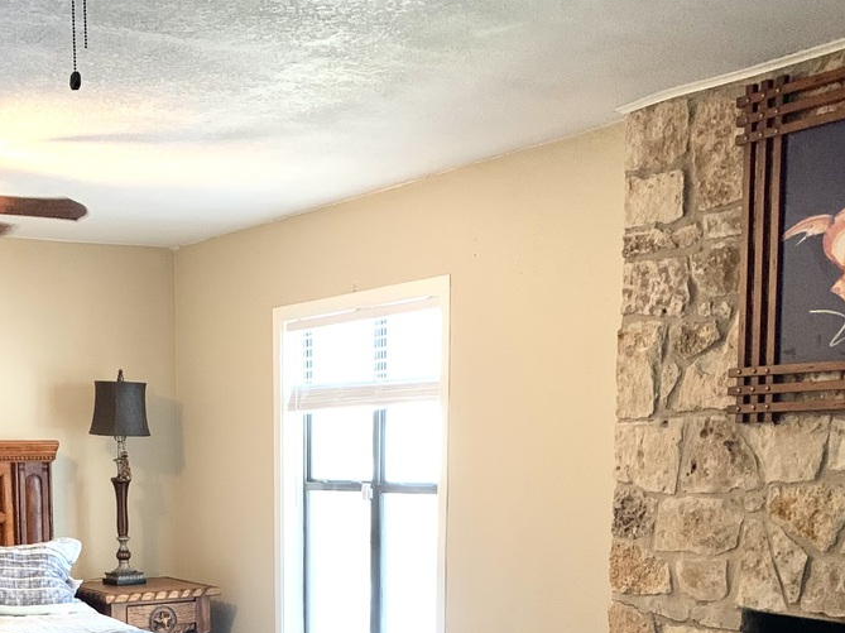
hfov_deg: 34.0
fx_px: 1366
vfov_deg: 24.5
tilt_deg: -8.2
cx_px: 260
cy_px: 673
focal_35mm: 56
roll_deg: -0.3
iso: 400
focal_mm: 4.25
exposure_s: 1/30
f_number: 1.8
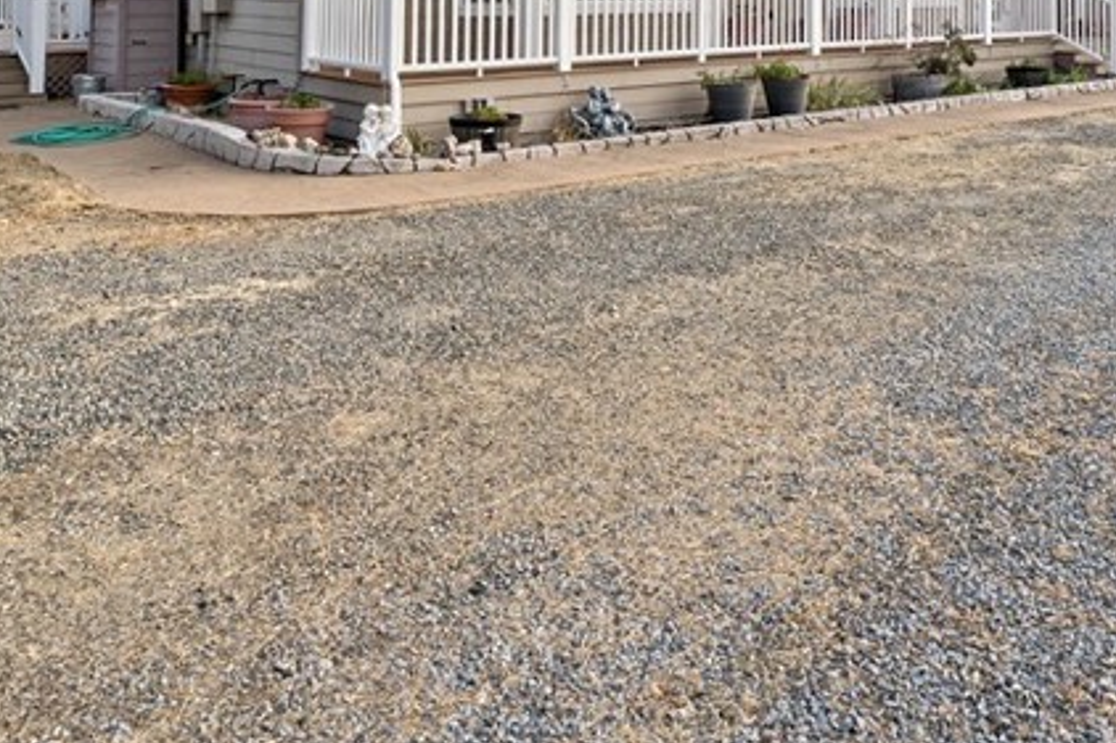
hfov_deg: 54.1
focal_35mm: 34
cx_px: 785
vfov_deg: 35.5
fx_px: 1054
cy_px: 20
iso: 80
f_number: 6.3
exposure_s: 1/160
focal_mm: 14
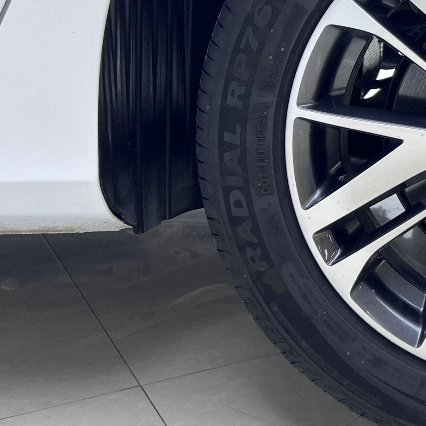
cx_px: 534
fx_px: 961
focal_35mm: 69
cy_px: 55
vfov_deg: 24.4
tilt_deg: -7.8
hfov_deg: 22.7
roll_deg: +0.6
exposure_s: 1/100
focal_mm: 5.7
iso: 64
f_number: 1.5
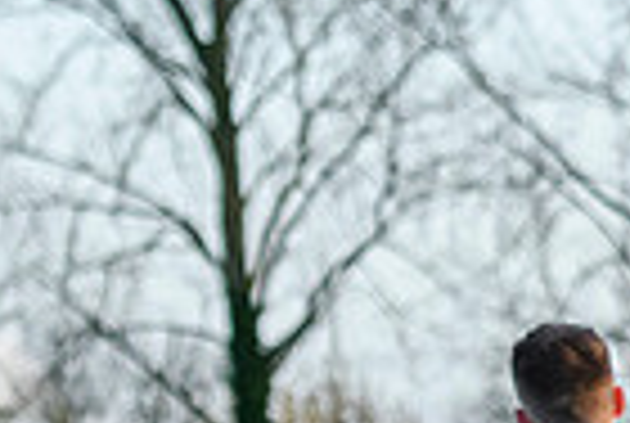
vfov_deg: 2.1
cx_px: 1079
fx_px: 11347
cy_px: 684
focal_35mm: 647
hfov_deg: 3.2
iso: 2000
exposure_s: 1/2000
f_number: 4
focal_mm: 92
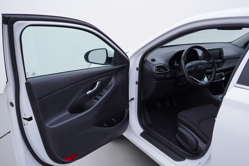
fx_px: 249
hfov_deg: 53.1
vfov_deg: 36.9
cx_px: 124
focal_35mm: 36
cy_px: 83
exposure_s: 1/60
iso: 125
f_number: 4
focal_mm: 24
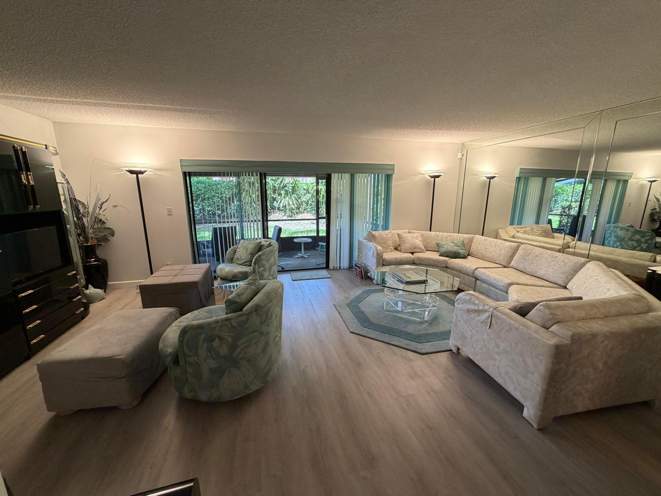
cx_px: 330
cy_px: 248
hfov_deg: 102.1
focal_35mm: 14
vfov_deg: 85.7
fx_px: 267
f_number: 2.2
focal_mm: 2.22
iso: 200
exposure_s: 1/60
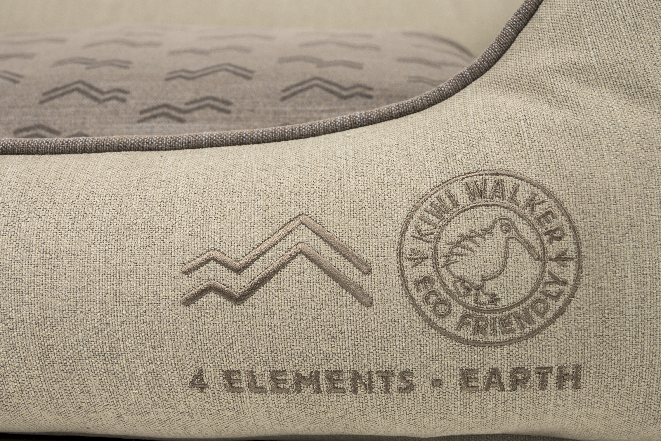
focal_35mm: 54
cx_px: 330
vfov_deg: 25.1
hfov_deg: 36.9
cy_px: 220
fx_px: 991
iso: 100
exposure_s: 1/20
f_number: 6.3
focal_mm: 36
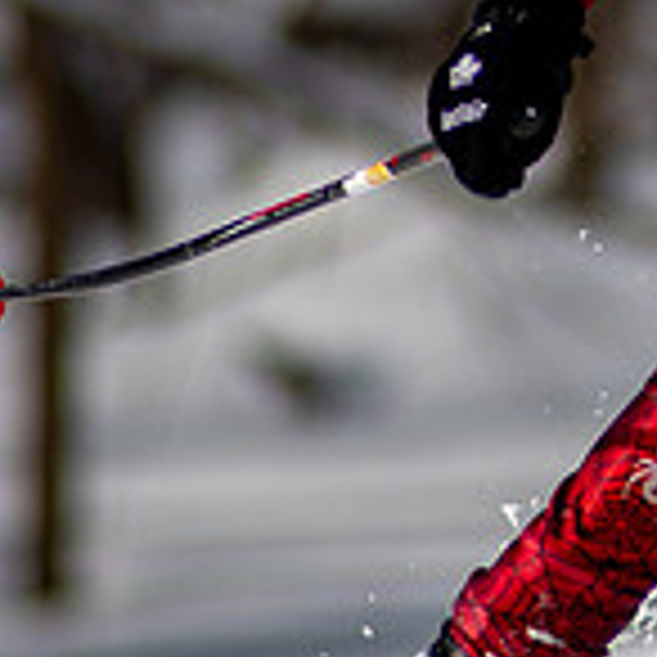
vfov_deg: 0.9
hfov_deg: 0.9
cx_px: 1465
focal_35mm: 1992
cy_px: -279
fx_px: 42774
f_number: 2.8
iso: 100
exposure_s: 1/6400
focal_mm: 300
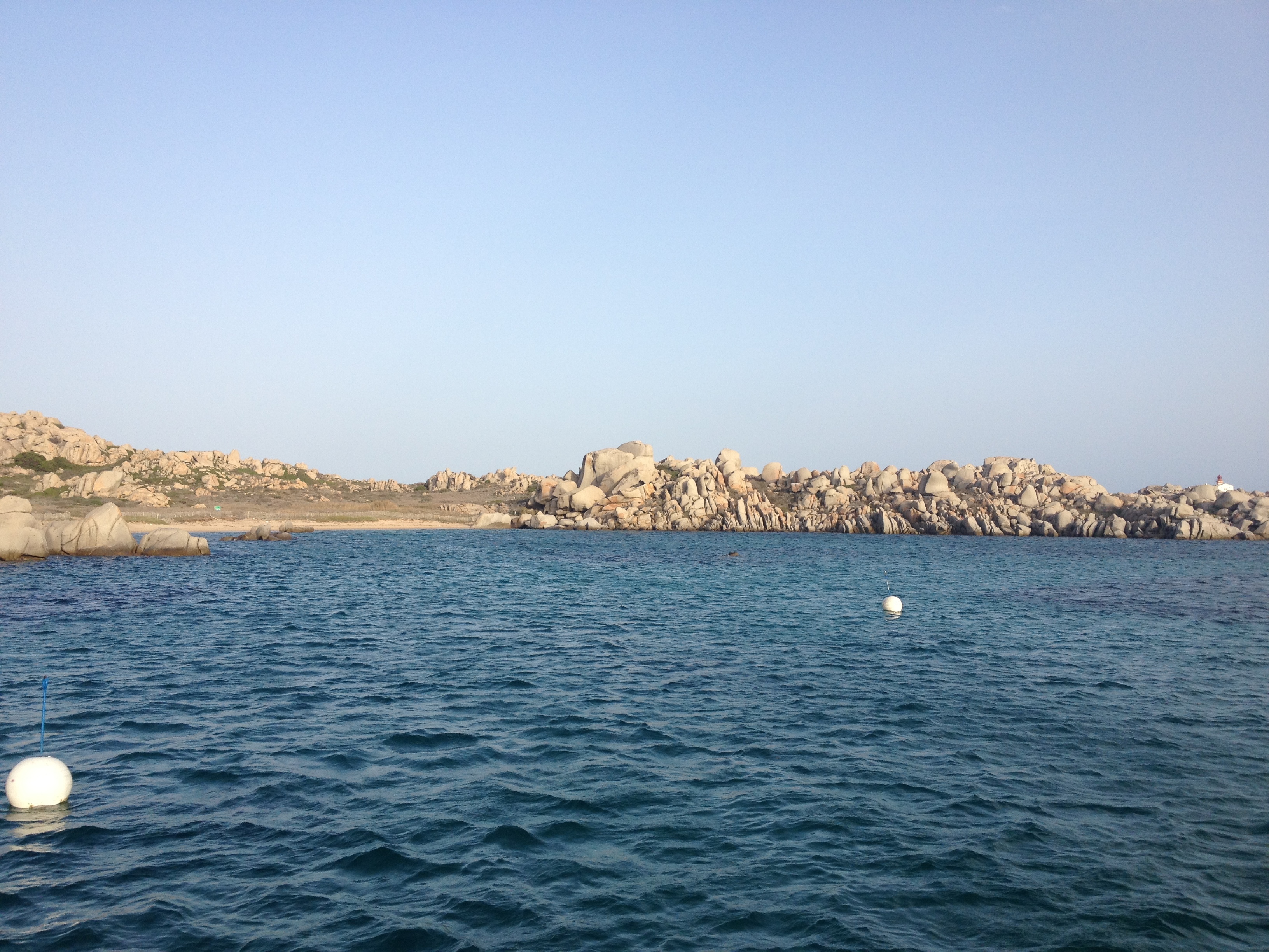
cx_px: 634
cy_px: 476
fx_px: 1283
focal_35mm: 35
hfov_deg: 52.6
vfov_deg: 40.7
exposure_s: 1/935
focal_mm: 4.28
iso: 64
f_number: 2.4
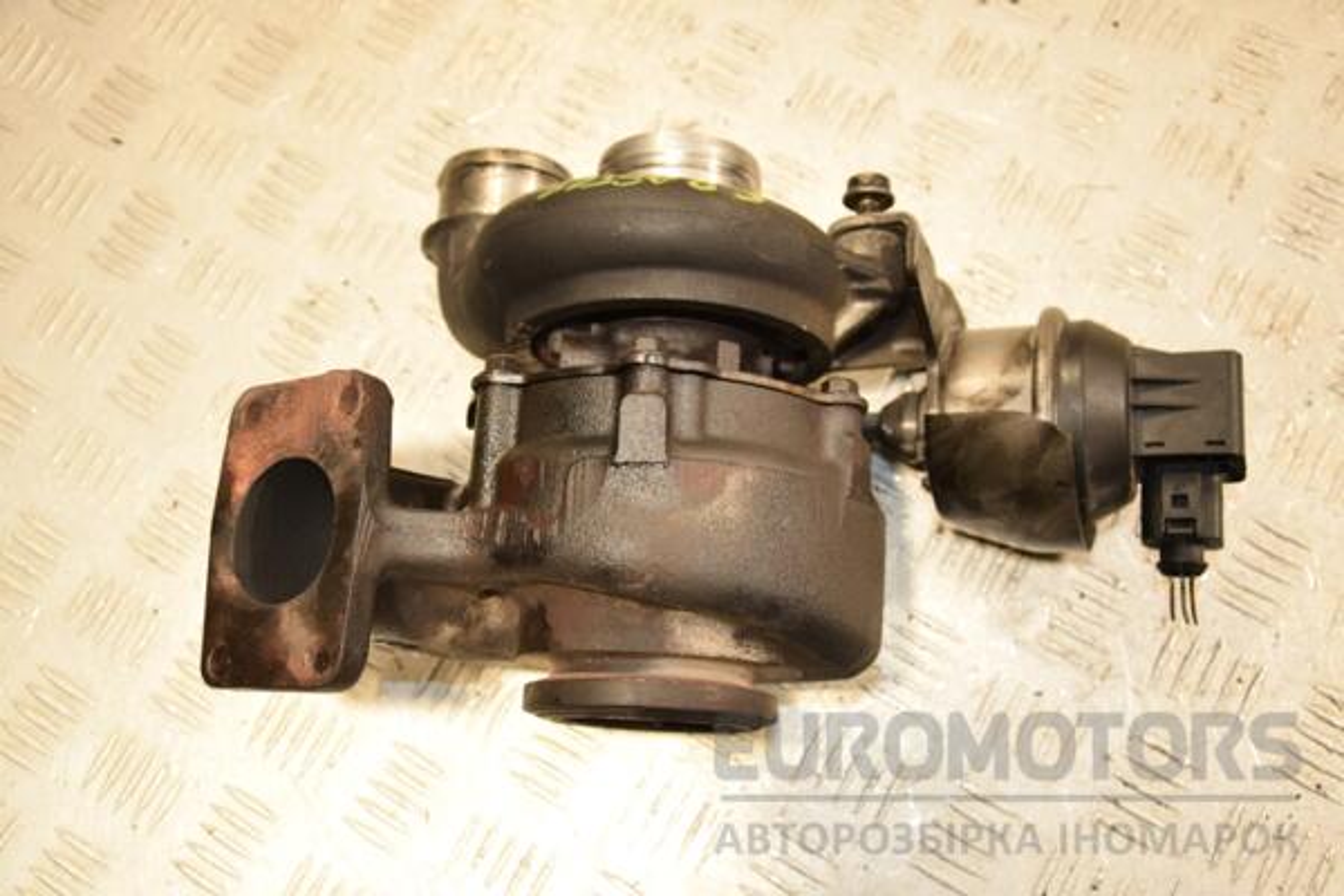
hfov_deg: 51.3
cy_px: 448
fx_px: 1400
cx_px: 672
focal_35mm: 38
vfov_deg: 35.5
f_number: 5.6
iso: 800
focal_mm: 25
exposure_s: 1/200
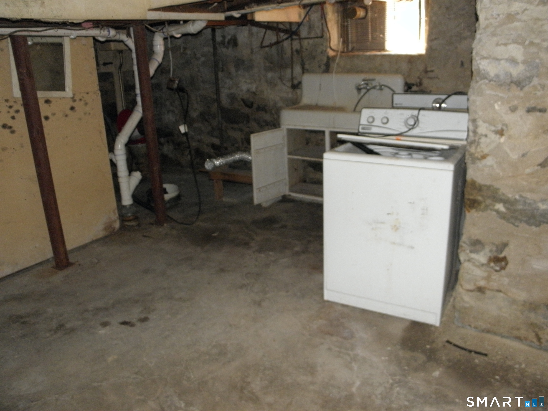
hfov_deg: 63.4
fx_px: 443
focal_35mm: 28
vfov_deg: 49.7
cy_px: 206
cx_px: 274
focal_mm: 5
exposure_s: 1/30
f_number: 3.5
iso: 200
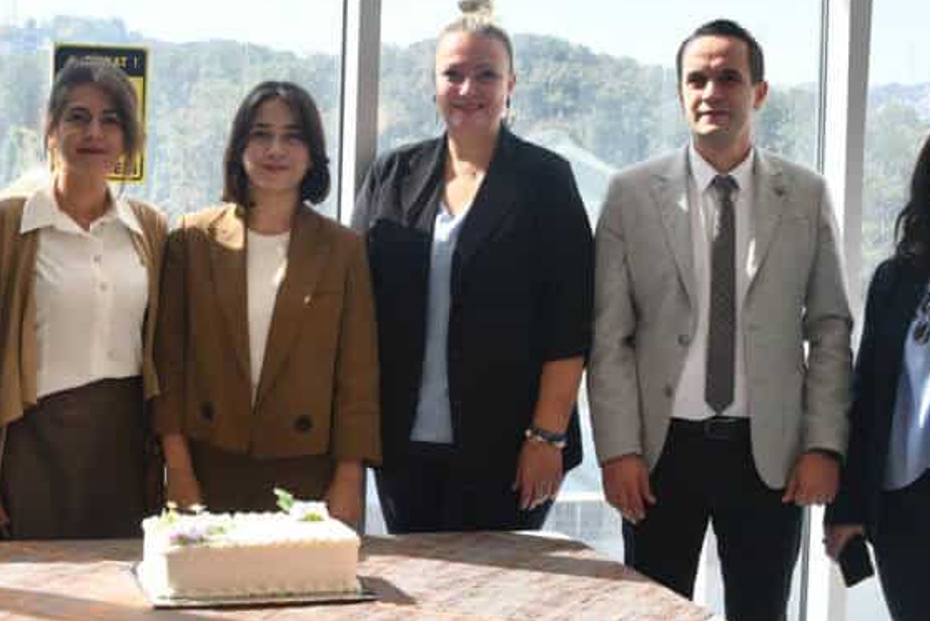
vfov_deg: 17.7
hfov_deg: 26.3
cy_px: 197
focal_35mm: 77
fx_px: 1990
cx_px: 436
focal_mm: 28
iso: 800
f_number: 5.6
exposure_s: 1/320
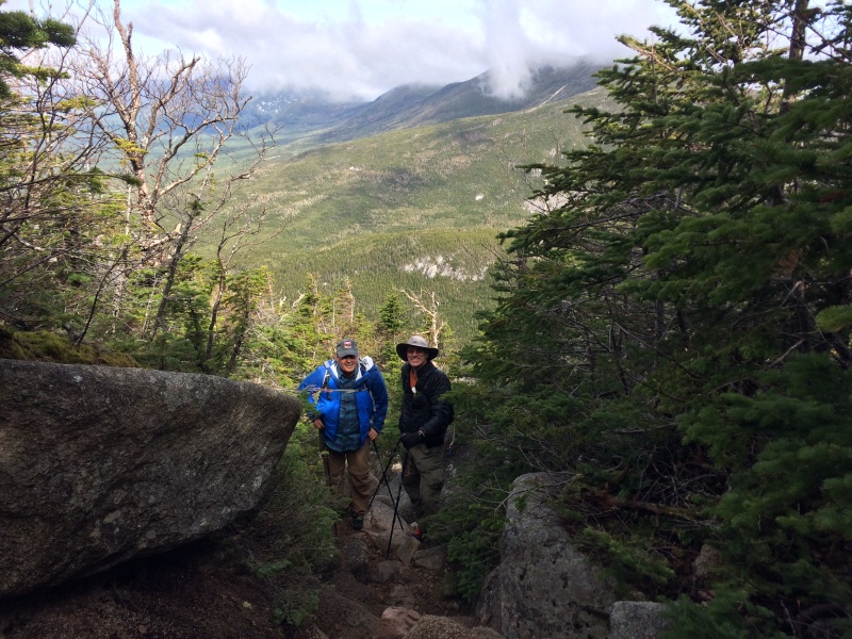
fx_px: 714
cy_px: 320
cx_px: 426
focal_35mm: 29
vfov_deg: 48.2
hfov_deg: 61.7
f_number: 2.2
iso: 32
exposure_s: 1/820
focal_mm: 4.15
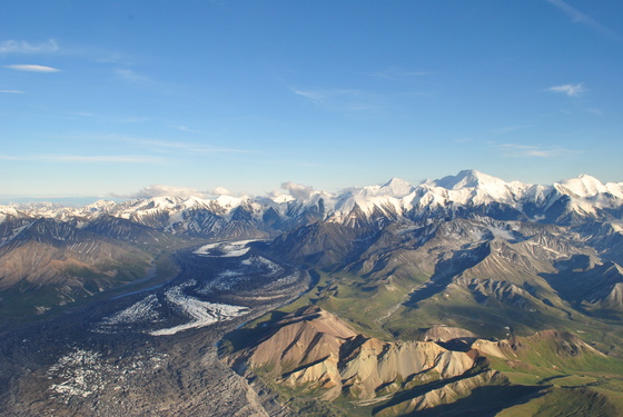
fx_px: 520
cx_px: 312
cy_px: 208
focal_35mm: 30
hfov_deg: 61.9
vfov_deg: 43.7
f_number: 10
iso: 180
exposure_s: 1/250
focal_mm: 20
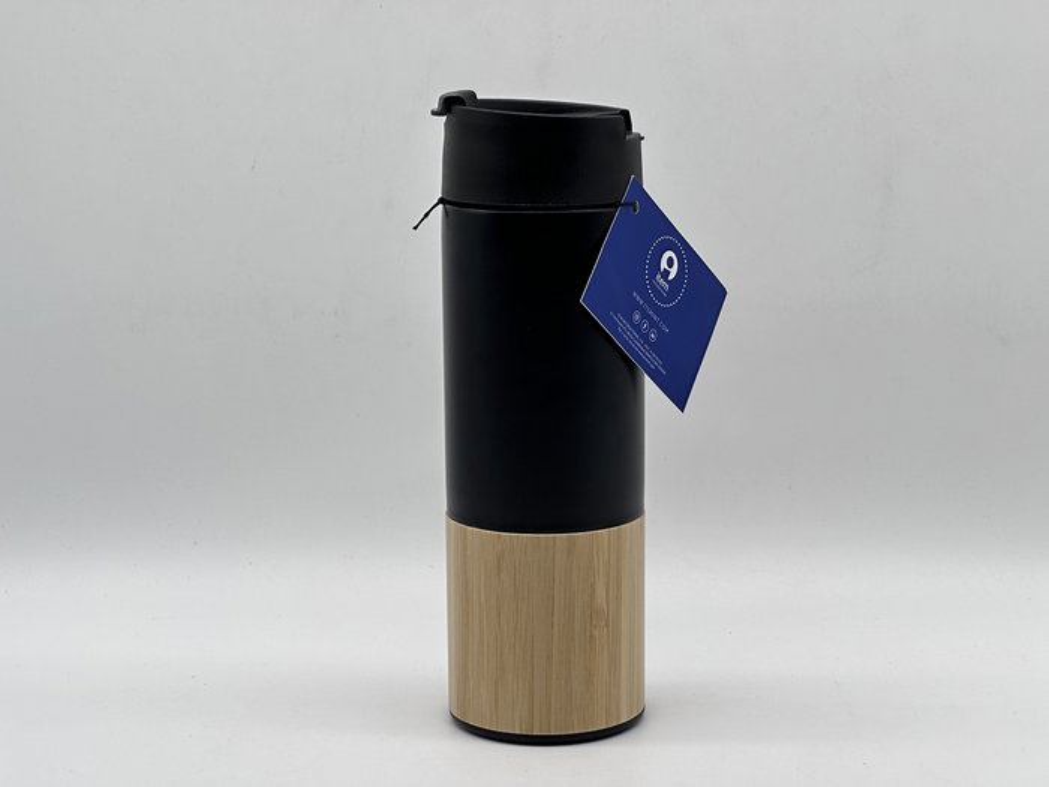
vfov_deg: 19.1
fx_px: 2333
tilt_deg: -8.5
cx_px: 524
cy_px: 394
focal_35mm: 77
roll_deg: +0.3
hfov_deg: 25.3
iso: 32
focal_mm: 9
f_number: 2.8
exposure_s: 1/134
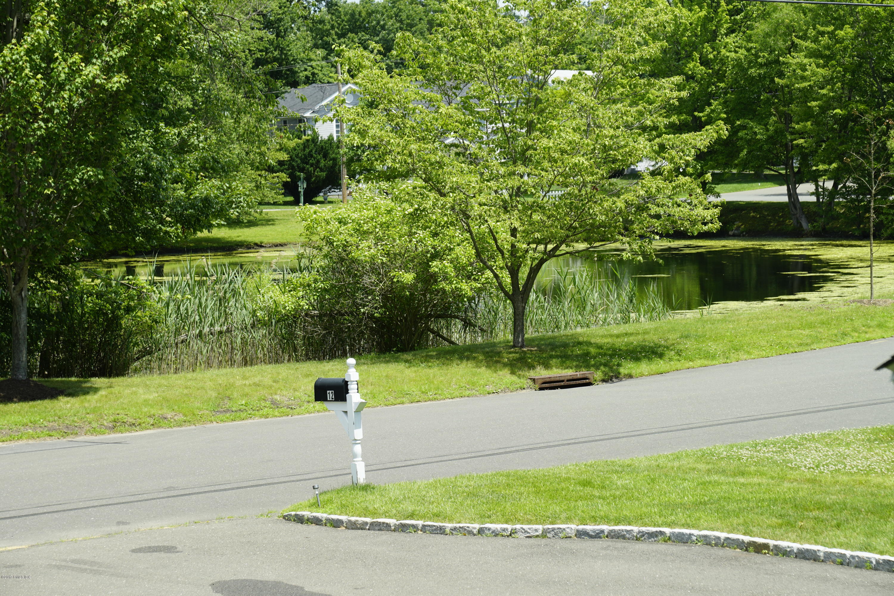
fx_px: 2533
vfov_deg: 13.4
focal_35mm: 102
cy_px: 298
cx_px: 447
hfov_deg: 20.0
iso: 100
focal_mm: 68
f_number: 7.1
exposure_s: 1/160
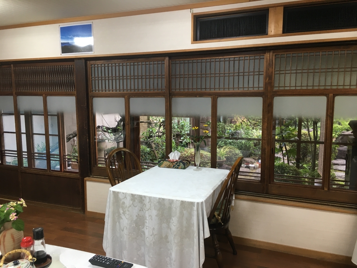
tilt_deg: -7.0
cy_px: 134
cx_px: 178
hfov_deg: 61.7
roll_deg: +0.0
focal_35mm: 29
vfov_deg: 48.2
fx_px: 299
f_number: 2.2
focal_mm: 4.15
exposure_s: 1/30
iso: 64
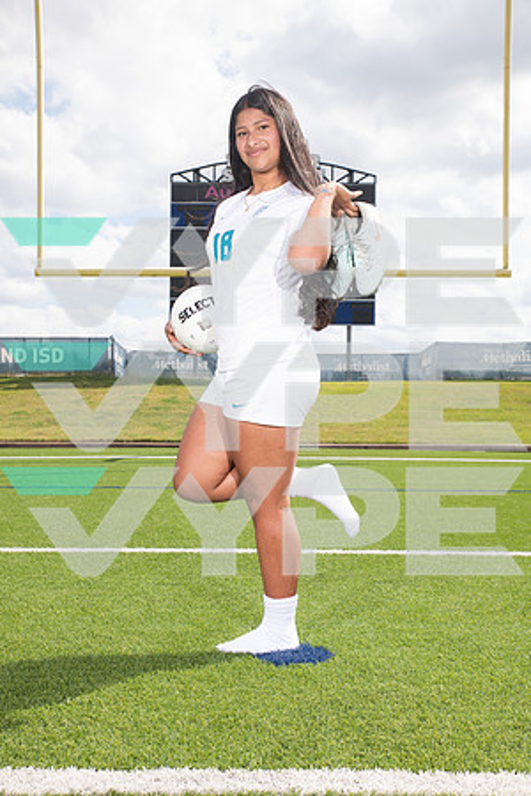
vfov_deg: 48.5
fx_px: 885
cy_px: 398
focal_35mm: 40
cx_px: 266
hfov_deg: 33.4
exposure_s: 1/400
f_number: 7.1
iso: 125
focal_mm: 40
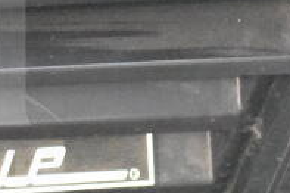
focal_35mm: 256
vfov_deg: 5.4
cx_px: -102
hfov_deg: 8.0
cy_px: 94
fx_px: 2057
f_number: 5.6
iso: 25600
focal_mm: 55
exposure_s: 1/40
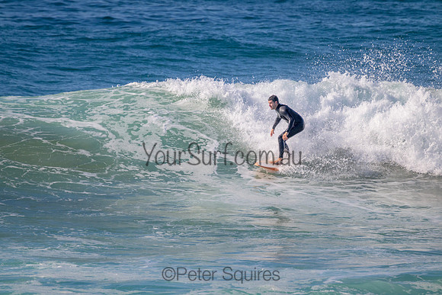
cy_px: 148
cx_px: 221
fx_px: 9824
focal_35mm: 800
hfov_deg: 2.6
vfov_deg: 1.7
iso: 720
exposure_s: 1/2000
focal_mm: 800
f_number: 11
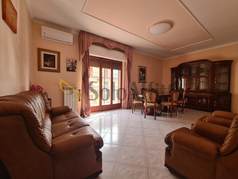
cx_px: 119
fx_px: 89
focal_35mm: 13
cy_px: 90
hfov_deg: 106.2
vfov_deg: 89.9
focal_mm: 2.2
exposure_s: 1/50
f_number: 2.2
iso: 50
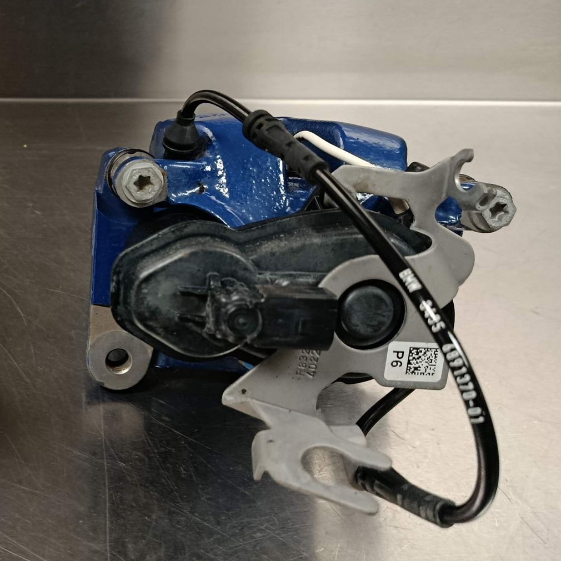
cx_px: 45
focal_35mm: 43
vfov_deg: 39.1
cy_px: 257
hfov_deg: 36.5
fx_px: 788
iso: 1122
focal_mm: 5.24
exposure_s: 1/50
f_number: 1.7
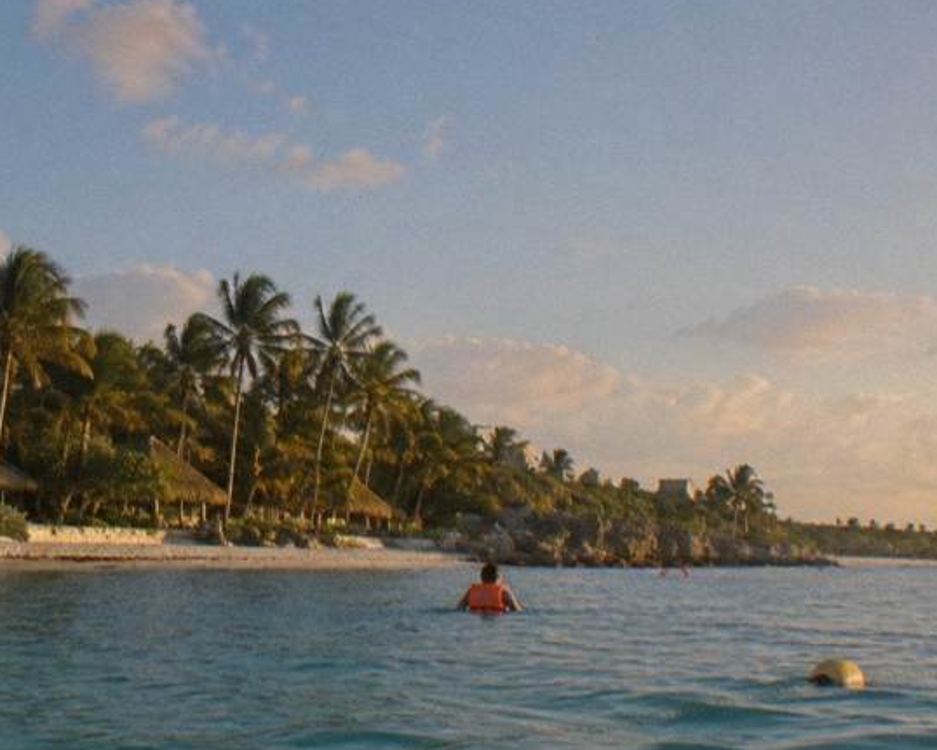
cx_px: 477
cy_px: 555
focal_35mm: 61
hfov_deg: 30.9
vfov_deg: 24.7
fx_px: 1693
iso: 320
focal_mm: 35
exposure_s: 1/640
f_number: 5.6
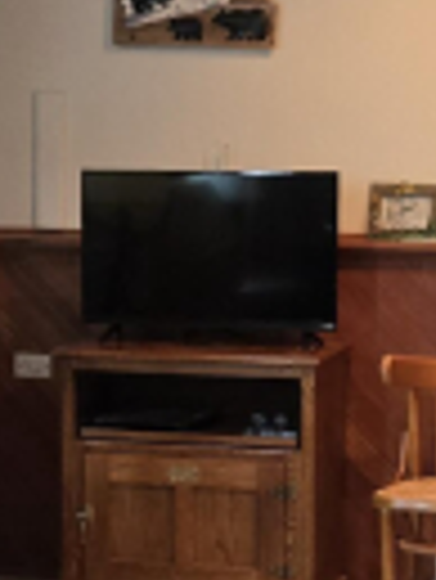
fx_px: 1995
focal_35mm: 119
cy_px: 414
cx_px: 128
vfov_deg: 16.5
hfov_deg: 12.4
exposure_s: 1/120
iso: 400
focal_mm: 5.4
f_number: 1.8
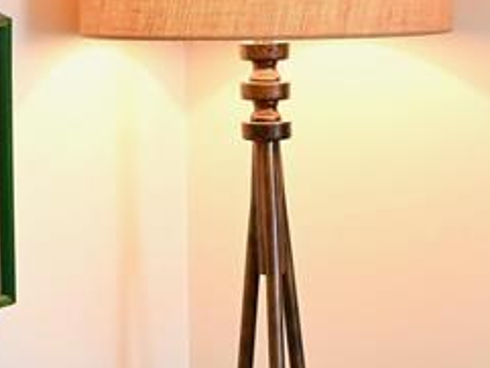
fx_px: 2195
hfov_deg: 12.7
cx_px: 409
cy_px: 123
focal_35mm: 155
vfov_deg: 9.6
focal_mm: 38
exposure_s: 1/40
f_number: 5
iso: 2200
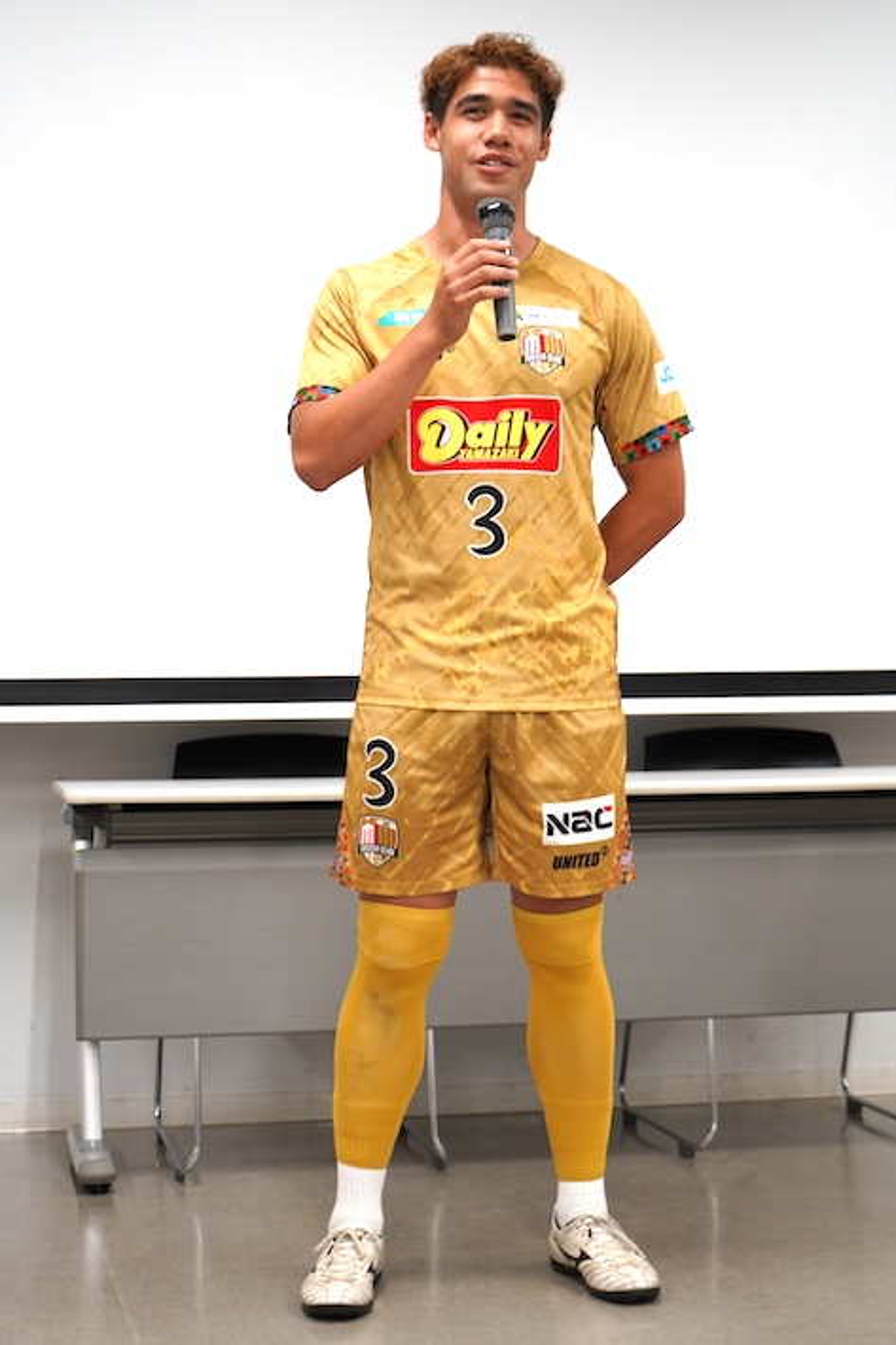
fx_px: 2577
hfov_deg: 19.7
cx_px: 448
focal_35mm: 69
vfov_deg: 29.3
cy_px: 672
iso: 1000
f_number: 5.6
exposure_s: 1/80
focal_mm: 69
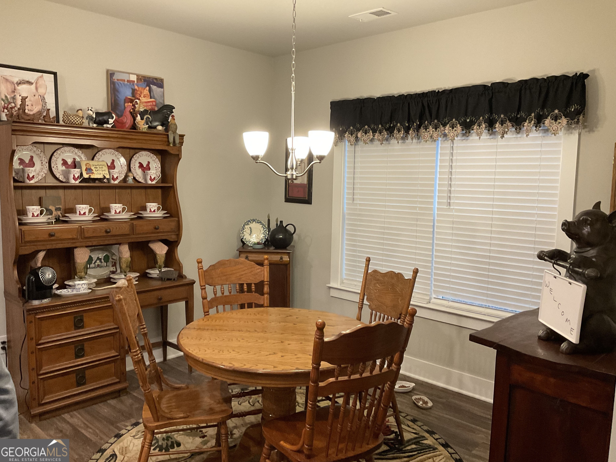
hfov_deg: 61.7
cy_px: 231
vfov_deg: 48.2
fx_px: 516
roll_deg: -1.7
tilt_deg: -7.4
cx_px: 308
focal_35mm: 29
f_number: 1.8
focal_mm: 3
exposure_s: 1/60
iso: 200
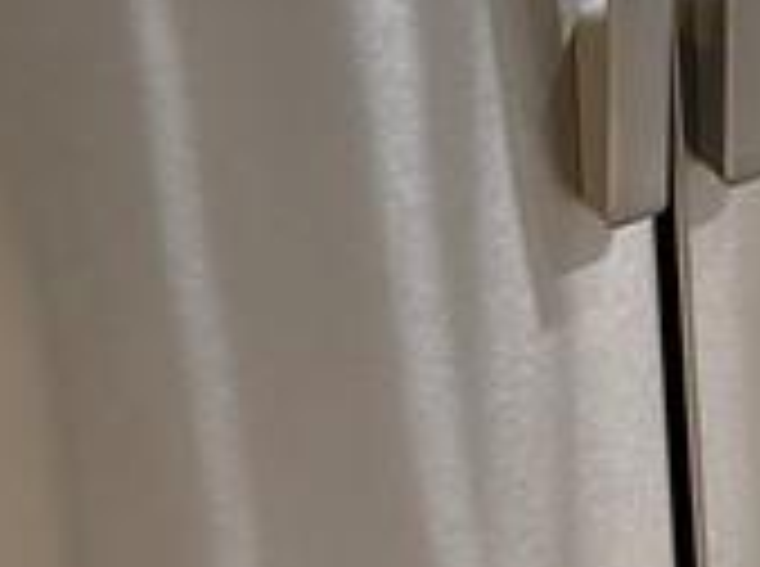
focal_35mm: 158
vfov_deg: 8.5
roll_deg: +1.9
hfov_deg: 11.7
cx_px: 1318
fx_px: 3462
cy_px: -801
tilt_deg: -10.5
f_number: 1.8
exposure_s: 1/60
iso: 64
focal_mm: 4.25
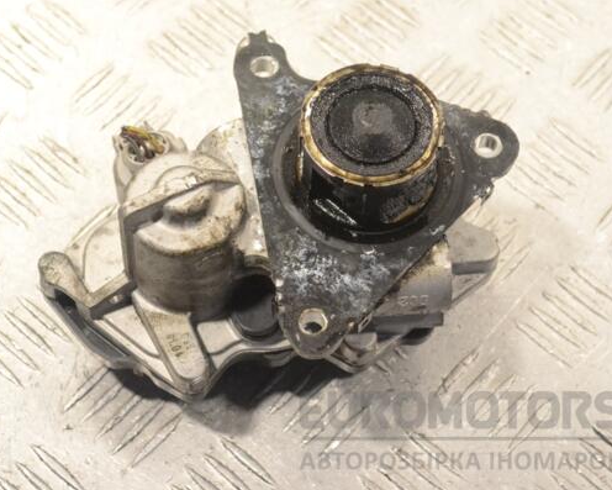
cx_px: 276
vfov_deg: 16.4
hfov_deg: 20.5
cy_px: 246
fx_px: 1695
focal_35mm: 94
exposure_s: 1/250
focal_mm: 55
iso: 3200
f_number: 8
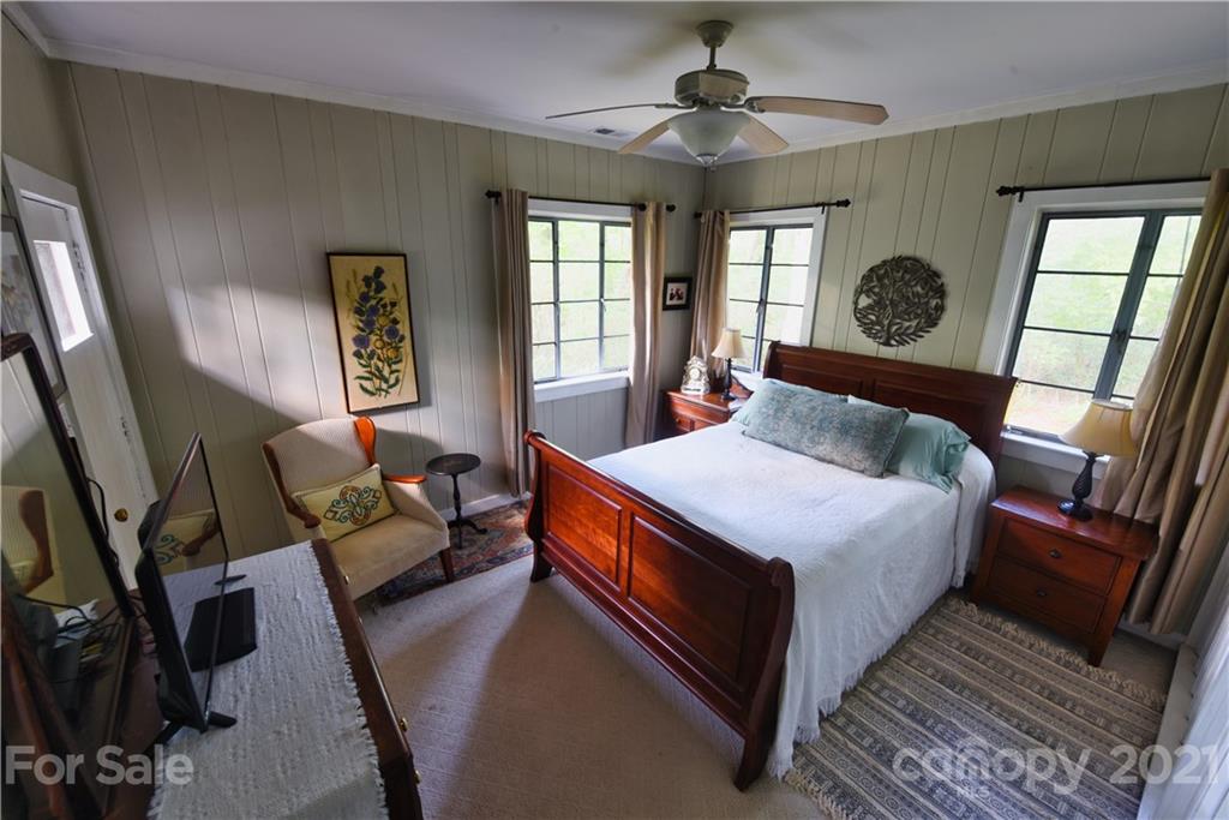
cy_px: 410
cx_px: 614
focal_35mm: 14
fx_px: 478
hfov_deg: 104.2
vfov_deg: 81.2
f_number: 9
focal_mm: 14
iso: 100
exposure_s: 10
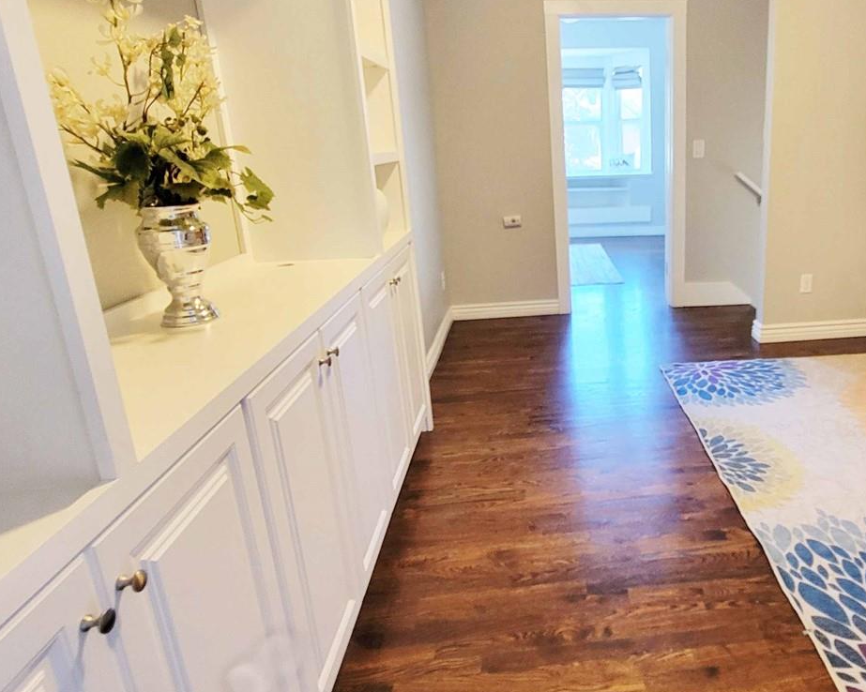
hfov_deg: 72.2
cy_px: 301
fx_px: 564
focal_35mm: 22
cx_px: 595
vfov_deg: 62.9
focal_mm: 2.2
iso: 320
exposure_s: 1/30
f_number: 2.2
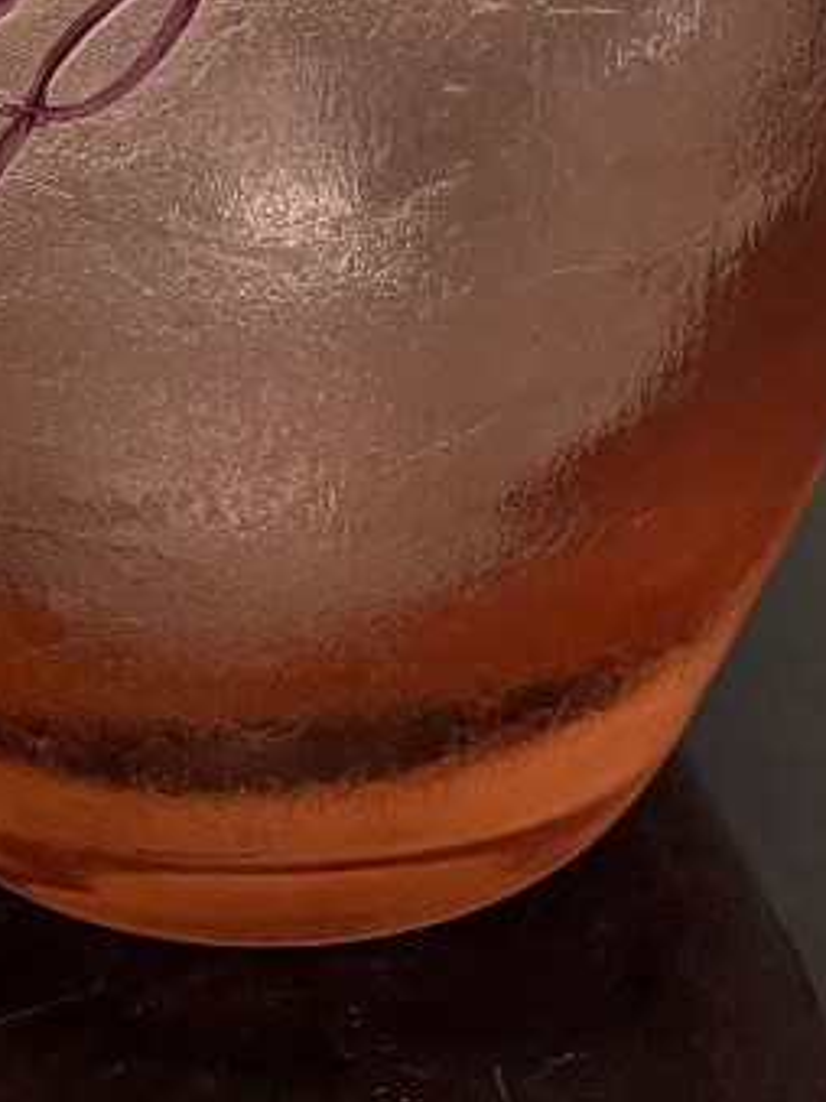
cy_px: -715
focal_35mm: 92
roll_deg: +2.0
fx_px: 2929
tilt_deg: -5.8
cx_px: 247
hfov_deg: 16.0
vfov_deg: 18.1
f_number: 1.6
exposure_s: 1/50
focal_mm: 4.2
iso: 100
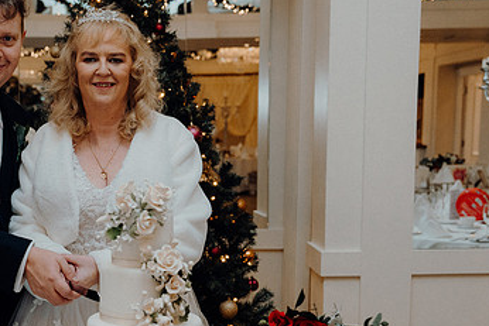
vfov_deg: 23.6
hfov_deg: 34.4
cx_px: 127
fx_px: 775
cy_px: 234
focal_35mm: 57
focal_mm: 34
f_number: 3.5
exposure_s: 1/200
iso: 2500
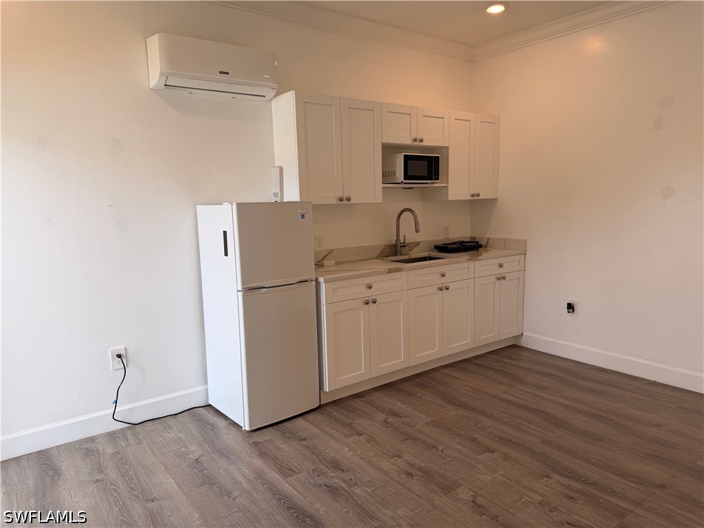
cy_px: 264
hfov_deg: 71.6
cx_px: 352
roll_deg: +2.1
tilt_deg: -6.7
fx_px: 488
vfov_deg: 56.8
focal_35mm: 24
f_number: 1.78
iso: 64
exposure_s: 1/225
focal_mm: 6.76
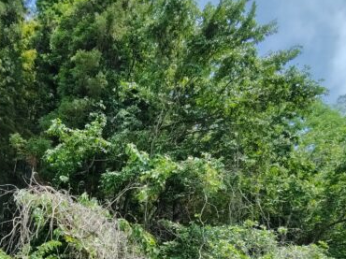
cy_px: 274
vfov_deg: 34.9
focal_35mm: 36
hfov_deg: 49.5
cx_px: 91
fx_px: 360
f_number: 2.2
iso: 100
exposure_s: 1/342
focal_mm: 2.16
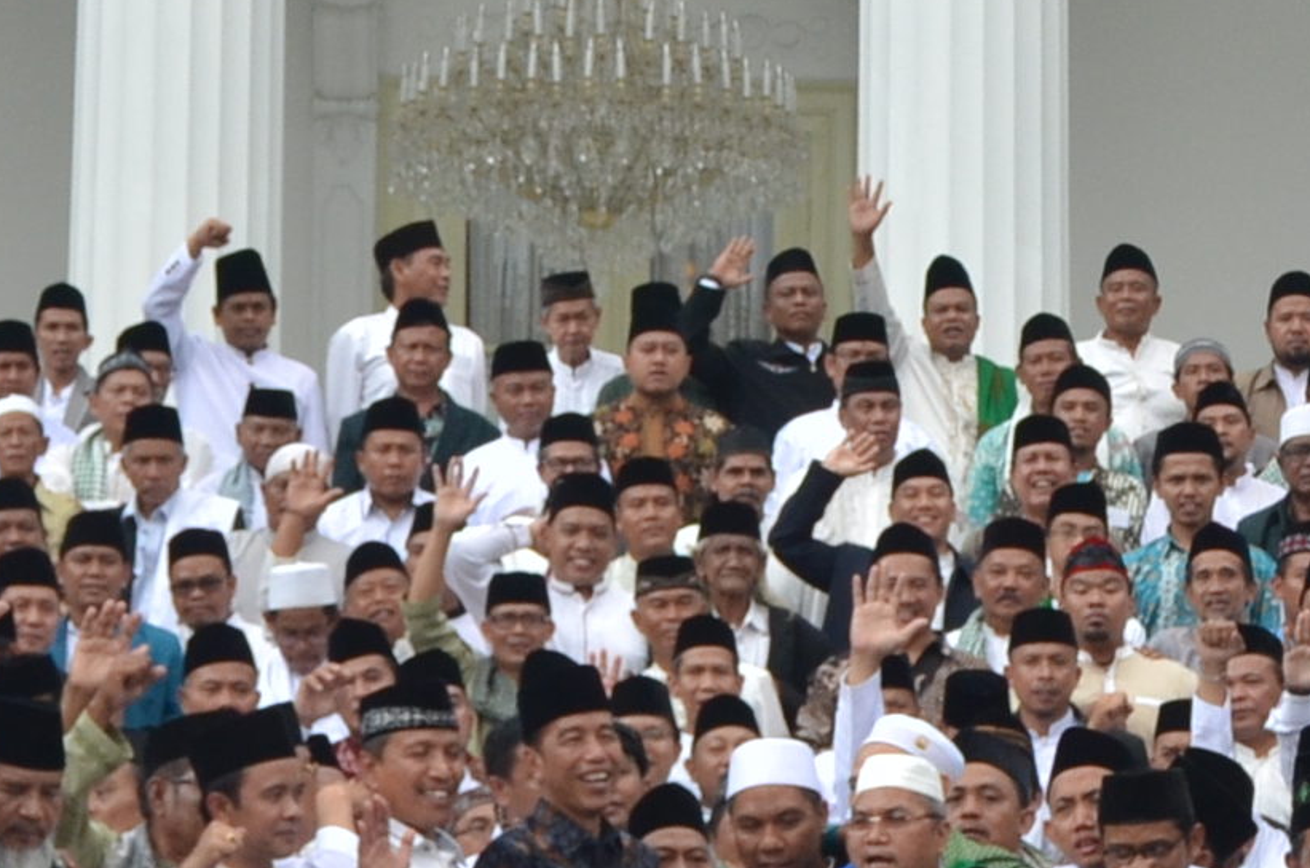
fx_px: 5884
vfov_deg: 8.4
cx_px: 630
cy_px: 93
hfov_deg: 12.7
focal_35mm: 162
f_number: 5.6
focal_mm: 24
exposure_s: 1/2000
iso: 320
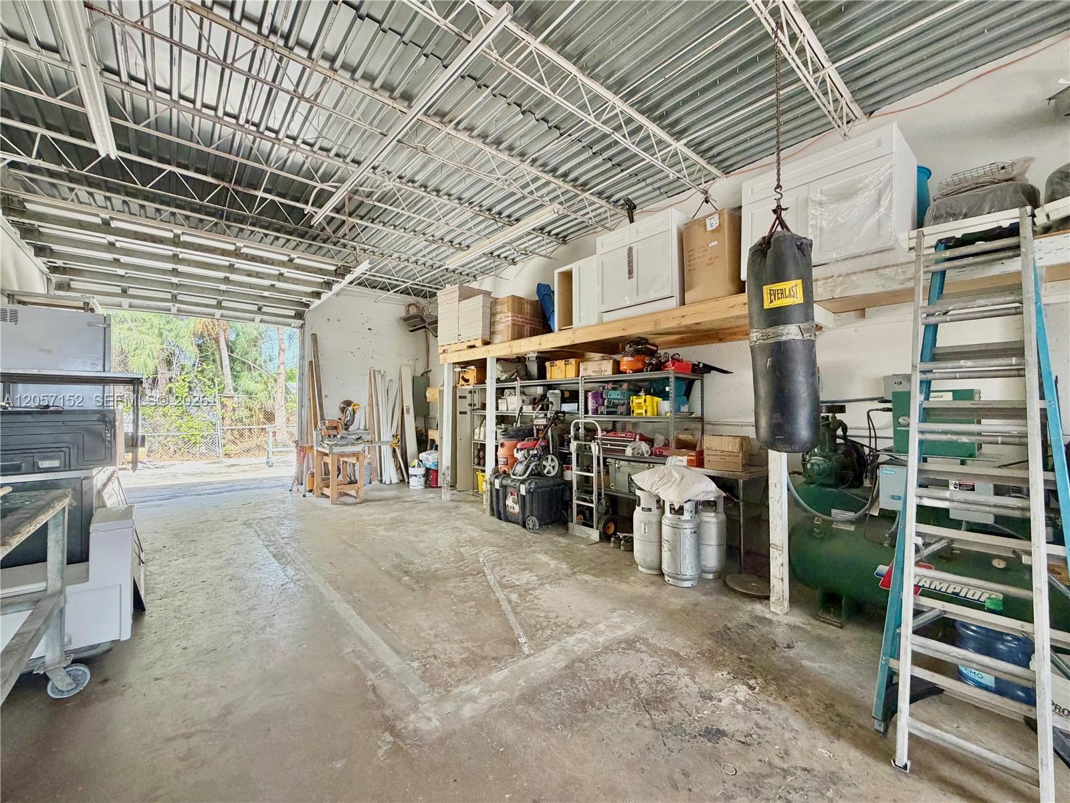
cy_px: 402
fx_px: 433
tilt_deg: +1.0
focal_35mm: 14
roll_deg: +0.2
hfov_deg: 102.1
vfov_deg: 85.7
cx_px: 535
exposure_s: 1/121
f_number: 2.2
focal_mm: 2.22
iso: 250
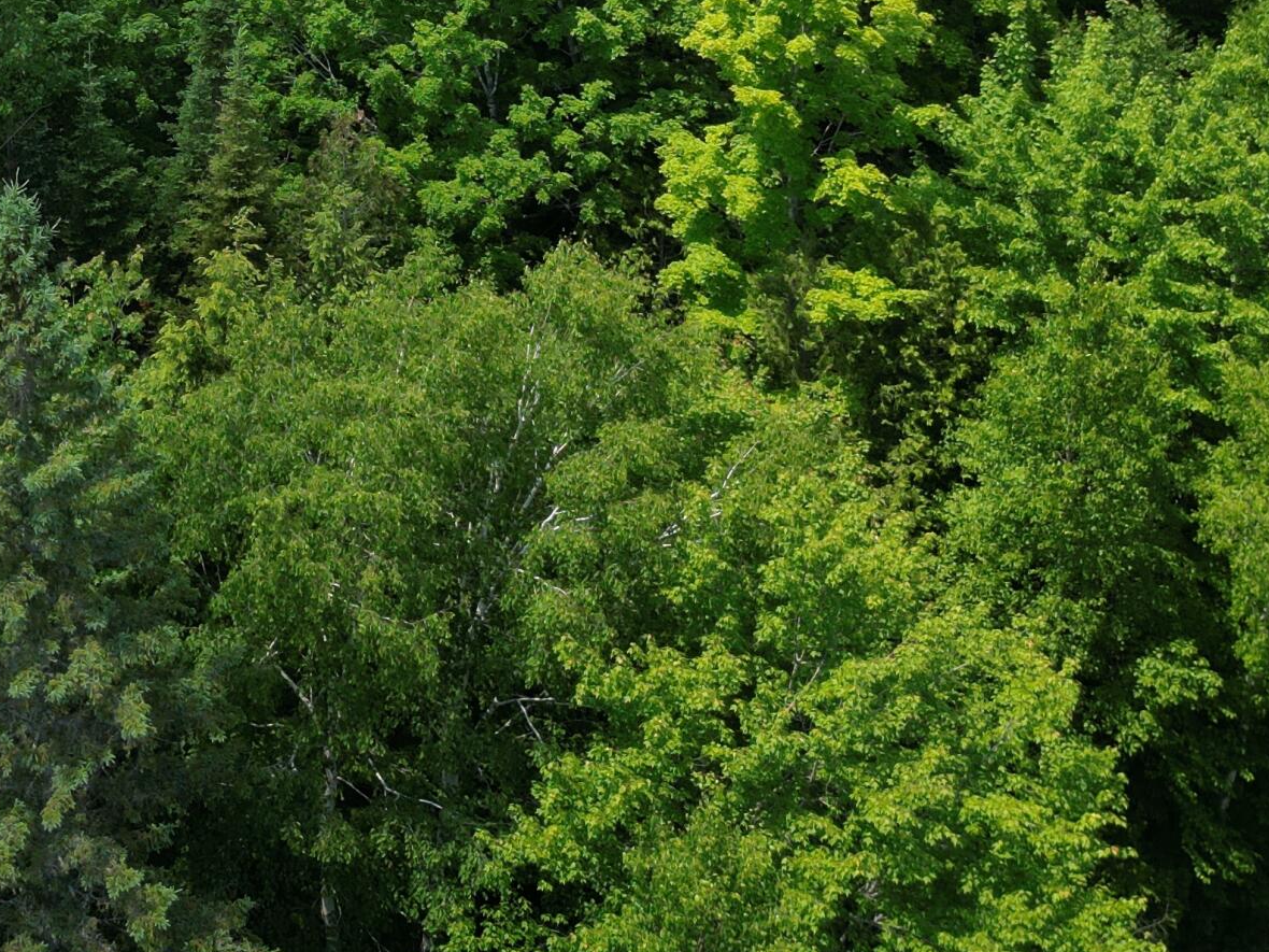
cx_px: 271
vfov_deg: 22.0
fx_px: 2236
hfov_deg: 31.0
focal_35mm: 61
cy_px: -222
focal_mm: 6.72
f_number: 1.7
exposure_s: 1/2000
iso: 100
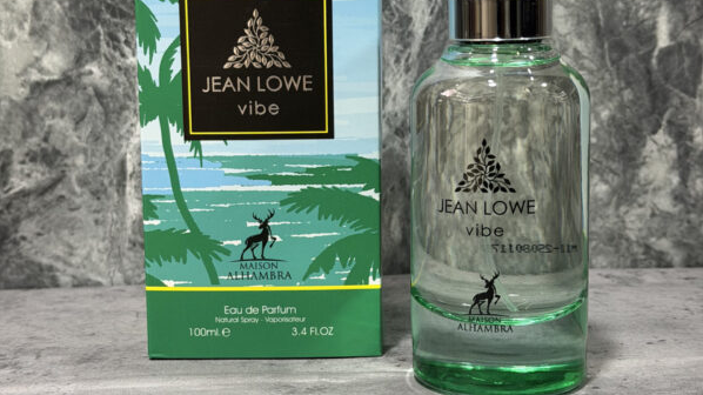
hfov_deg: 30.2
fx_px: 1305
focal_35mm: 70
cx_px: 352
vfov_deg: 17.2
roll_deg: +0.1
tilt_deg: -8.8
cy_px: 199
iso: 400
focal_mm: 6.76
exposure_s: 1/40
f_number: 1.78
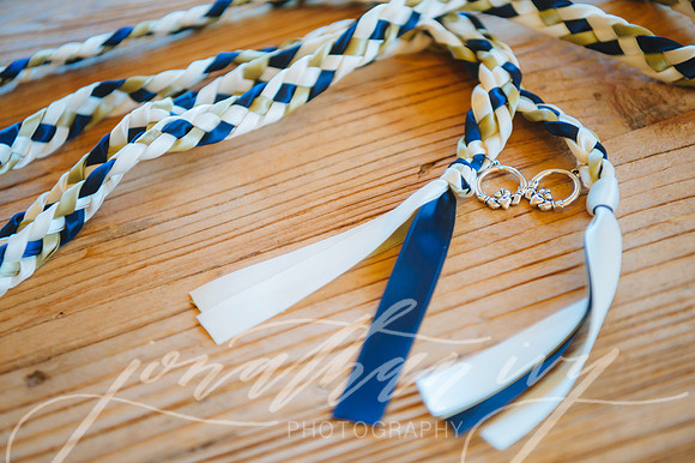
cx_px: 348
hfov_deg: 34.5
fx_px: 1119
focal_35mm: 58
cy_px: 232
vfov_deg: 23.4
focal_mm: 58
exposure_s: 1/320
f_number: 3.2
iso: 2000
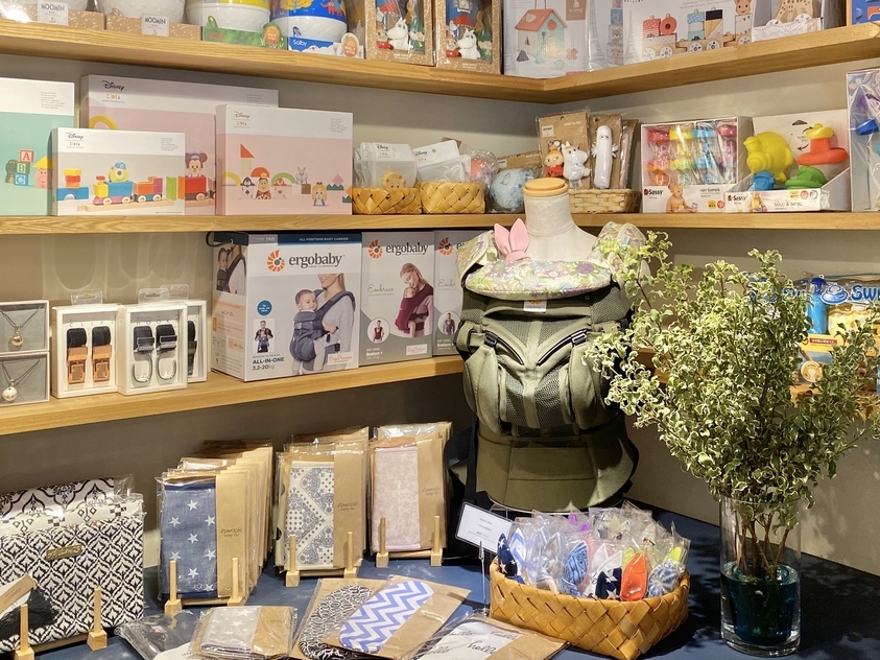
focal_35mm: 37
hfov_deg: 50.0
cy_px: 219
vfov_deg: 38.2
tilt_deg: +0.4
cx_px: 508
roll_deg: +0.3
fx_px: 940
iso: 100
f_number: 1.8
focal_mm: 4.25
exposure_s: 1/50
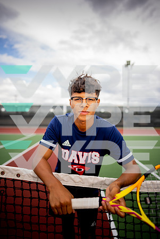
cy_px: 120
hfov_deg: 53.2
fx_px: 160
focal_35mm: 24
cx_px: 80
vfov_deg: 73.7
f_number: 1.4
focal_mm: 24
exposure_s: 1/1250
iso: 50
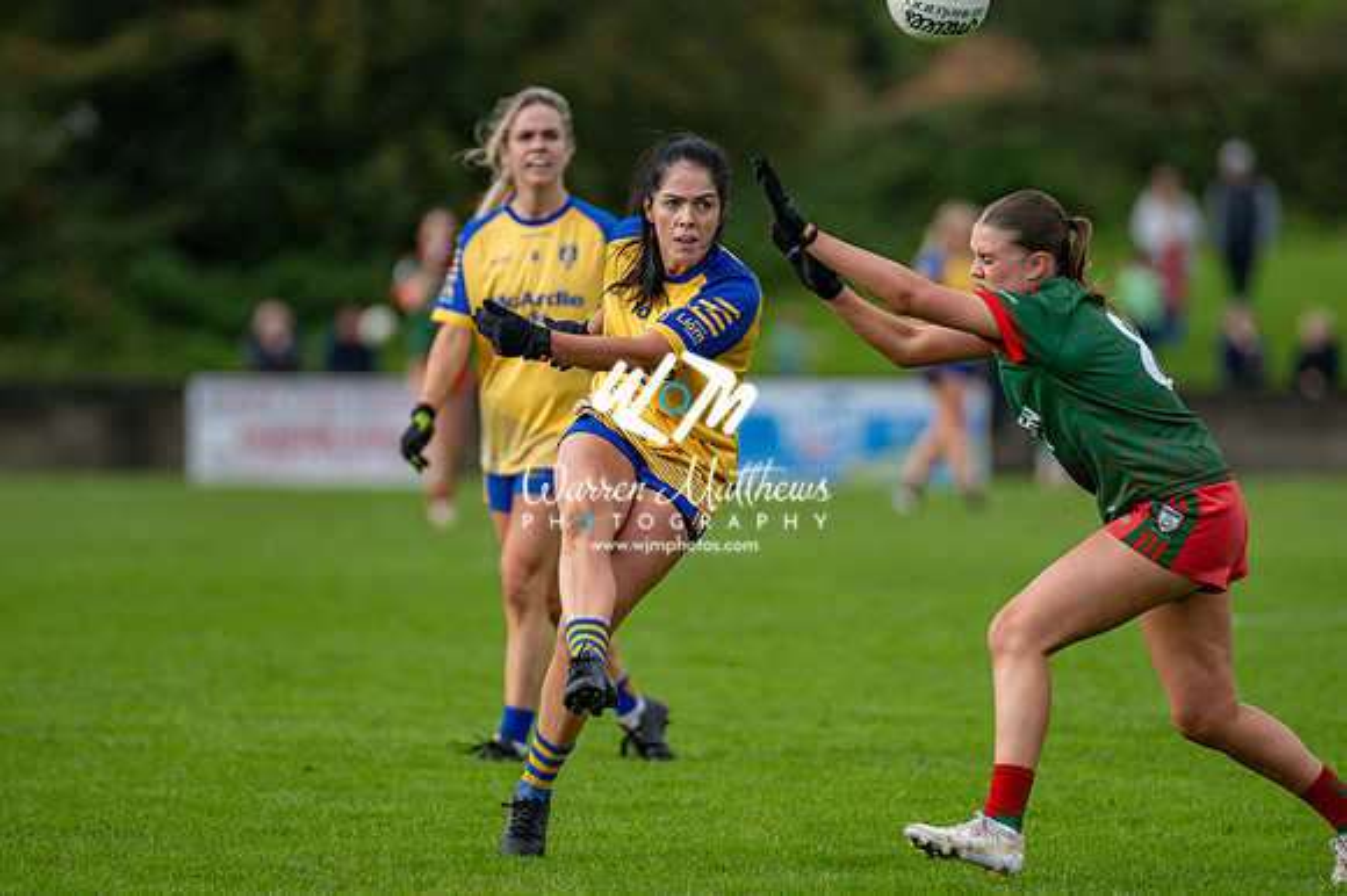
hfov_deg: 4.6
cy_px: 448
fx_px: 16827
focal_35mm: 450
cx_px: 674
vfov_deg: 3.1
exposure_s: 1/5000
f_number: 2.8
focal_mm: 300
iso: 450
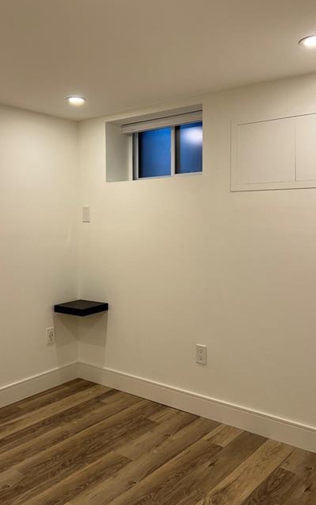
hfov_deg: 38.3
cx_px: 139
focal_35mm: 33
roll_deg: -0.3
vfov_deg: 58.0
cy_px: 225
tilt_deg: -0.4
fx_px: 454
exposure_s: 1/120
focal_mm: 5.7
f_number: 1.5
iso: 50
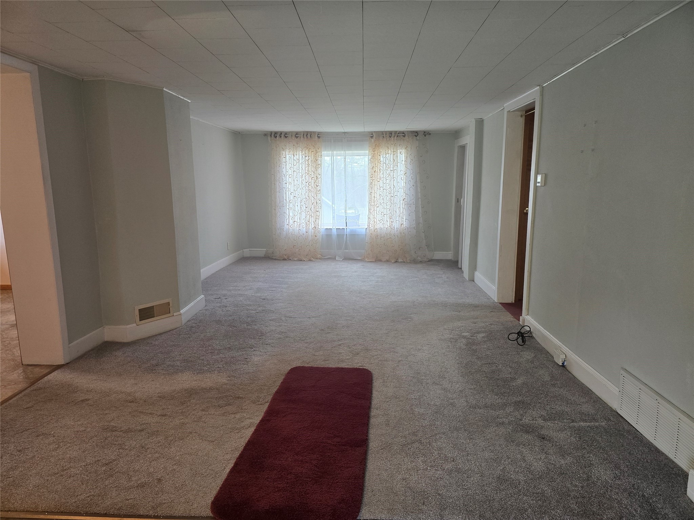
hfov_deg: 73.9
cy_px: 260
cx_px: 347
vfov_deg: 58.9
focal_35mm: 23
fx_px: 461
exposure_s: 1/120
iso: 160
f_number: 1.7
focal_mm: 6.3
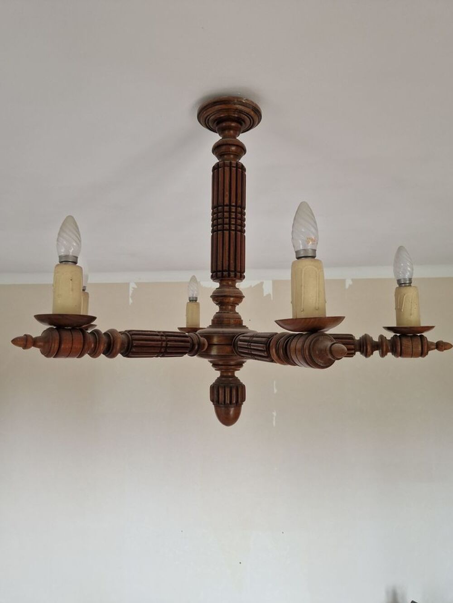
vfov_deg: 73.9
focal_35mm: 23
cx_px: 226
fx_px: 401
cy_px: 302
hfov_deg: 58.9
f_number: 1.8
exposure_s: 1/100
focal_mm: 5.4
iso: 50
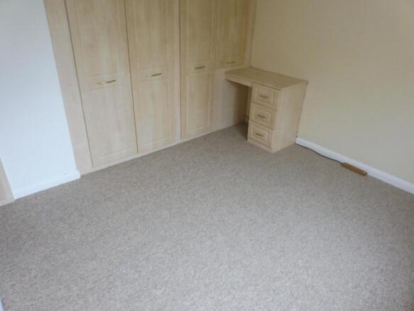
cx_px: 207
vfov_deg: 56.8
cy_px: 156
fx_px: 287
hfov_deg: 71.6
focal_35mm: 24
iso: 400
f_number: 5
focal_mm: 4.3
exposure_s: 1/30
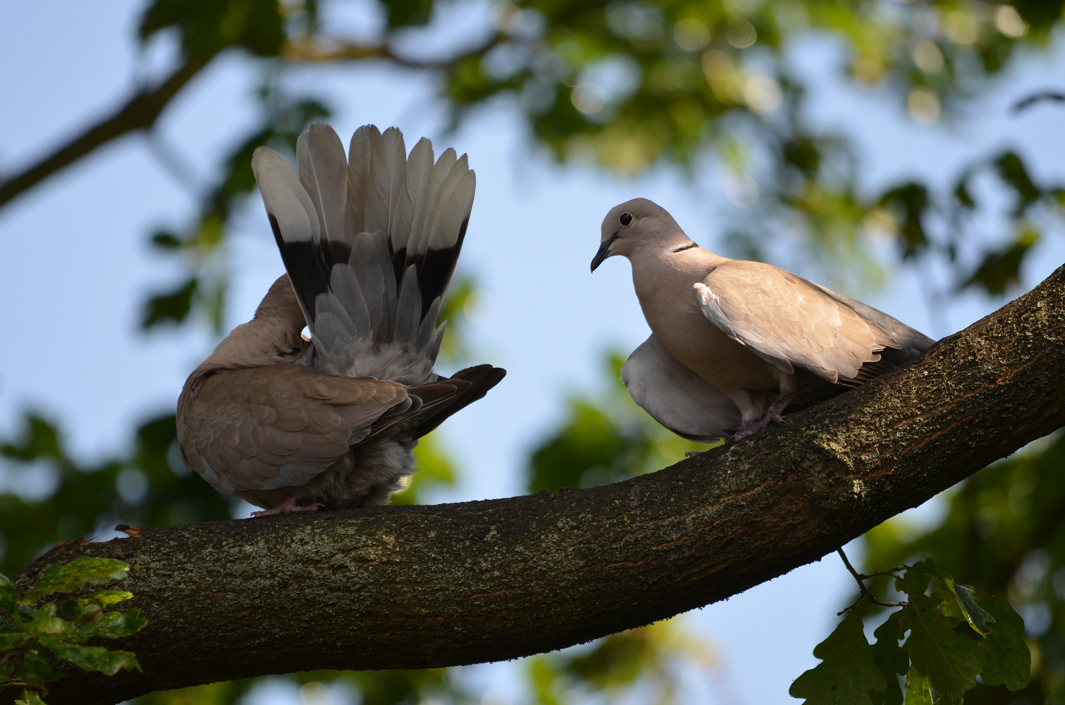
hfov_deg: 2.8
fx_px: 22139
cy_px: 352
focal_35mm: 750
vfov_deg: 1.8
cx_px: 532
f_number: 6.3
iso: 320
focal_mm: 500
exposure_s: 1/500
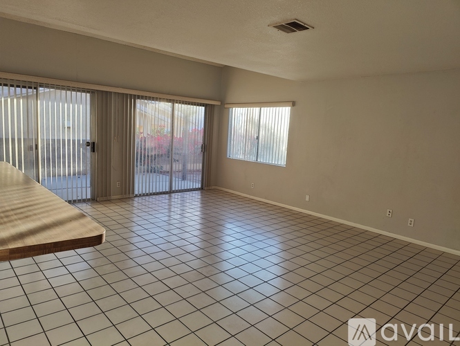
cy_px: 173
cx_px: 230
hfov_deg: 73.9
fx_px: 306
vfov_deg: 59.0
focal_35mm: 23
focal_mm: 6.06
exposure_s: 1/120
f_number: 1.8
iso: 50
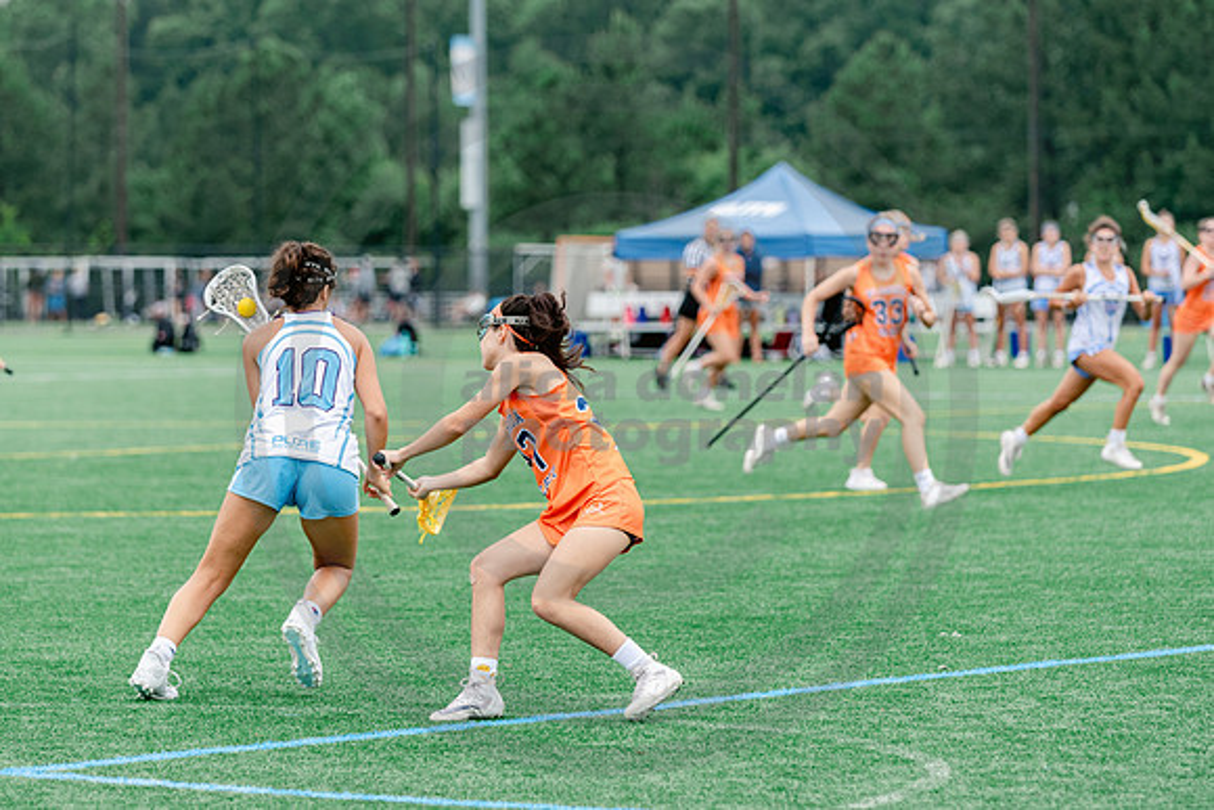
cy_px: 391
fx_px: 6388
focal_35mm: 189
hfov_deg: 10.9
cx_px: 548
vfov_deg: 7.3
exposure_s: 1/640
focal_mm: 135
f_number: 3.2
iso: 250
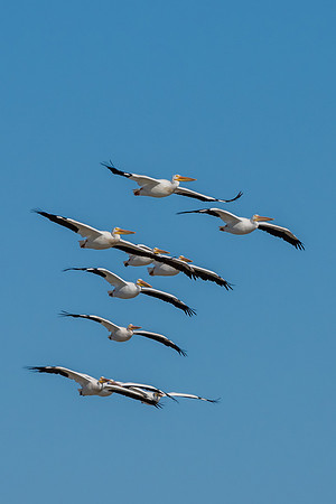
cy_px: 222
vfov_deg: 1.8
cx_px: 151
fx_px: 16030
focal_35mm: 1145
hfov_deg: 1.2
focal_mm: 500
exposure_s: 1/3200
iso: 560
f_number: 10
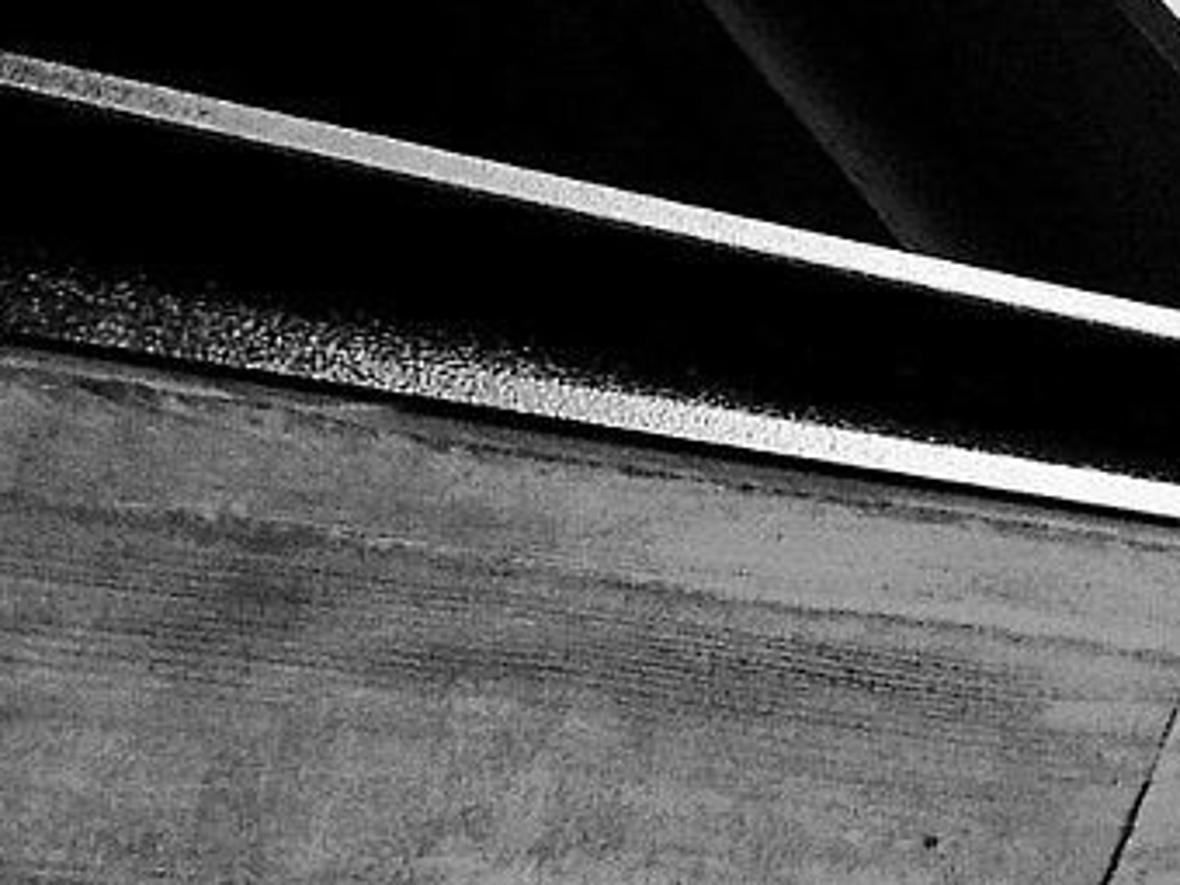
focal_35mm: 127
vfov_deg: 11.0
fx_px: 4329
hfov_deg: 12.6
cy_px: 1513
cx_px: 2700
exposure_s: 1/100
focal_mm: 4.5
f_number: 2.2
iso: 80
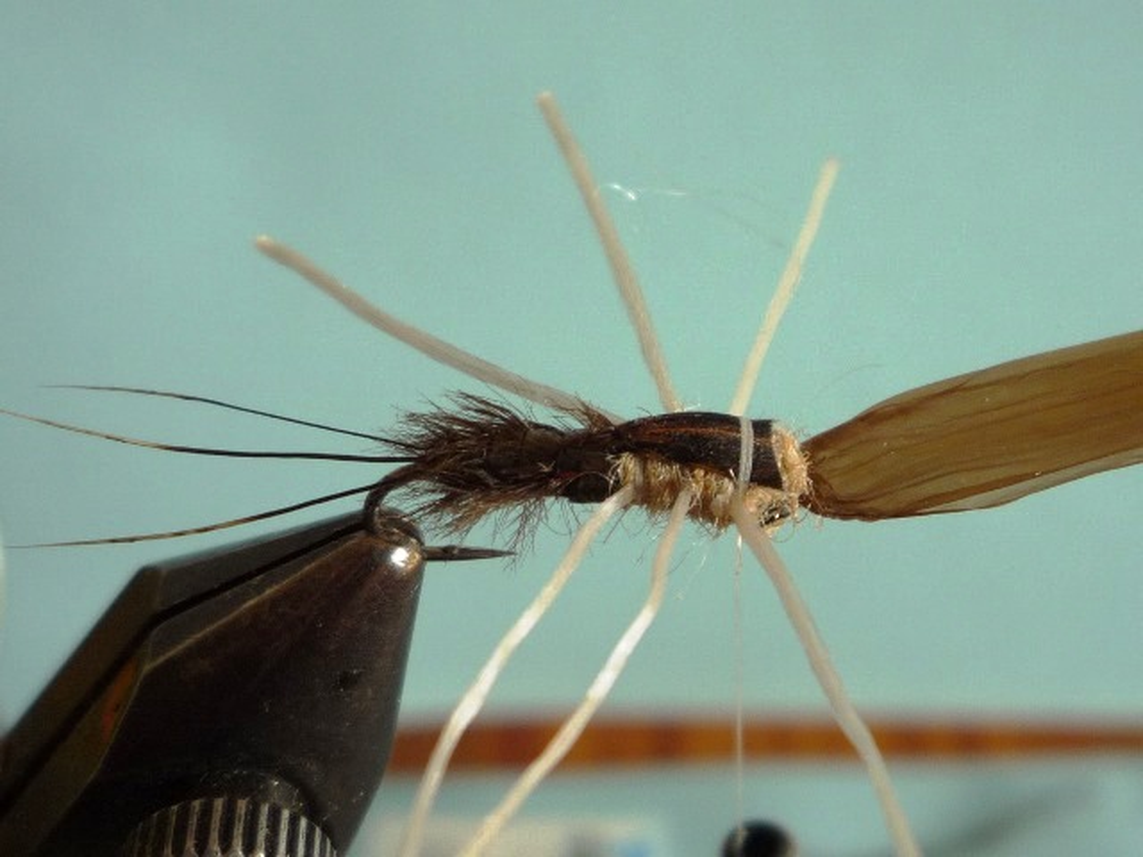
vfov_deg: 46.8
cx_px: 572
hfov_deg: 60.0
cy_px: 428
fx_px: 991
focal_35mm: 30
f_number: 3.3
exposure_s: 1/30
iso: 100
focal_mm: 5.2
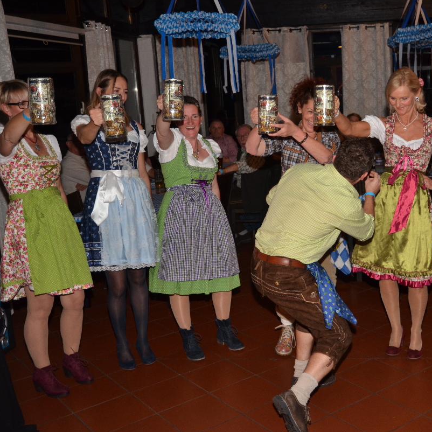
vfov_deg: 39.2
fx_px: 607
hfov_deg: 38.6
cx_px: 294
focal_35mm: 43
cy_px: 213
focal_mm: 22
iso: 800
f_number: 4
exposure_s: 1/60
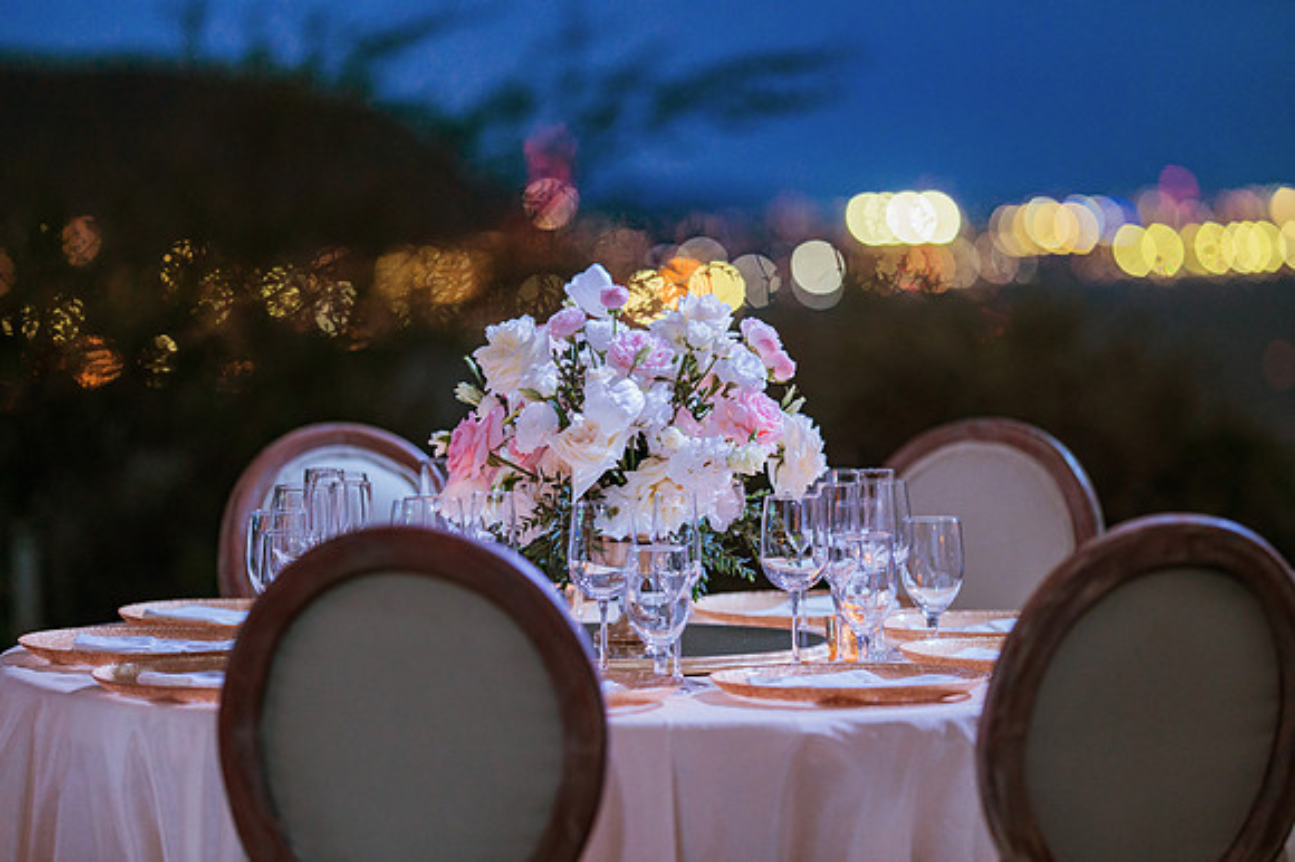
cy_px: 431
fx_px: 4853
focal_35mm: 135
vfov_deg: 10.1
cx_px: 648
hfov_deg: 15.2
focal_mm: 135
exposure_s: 1/100
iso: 2000
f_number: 1.8
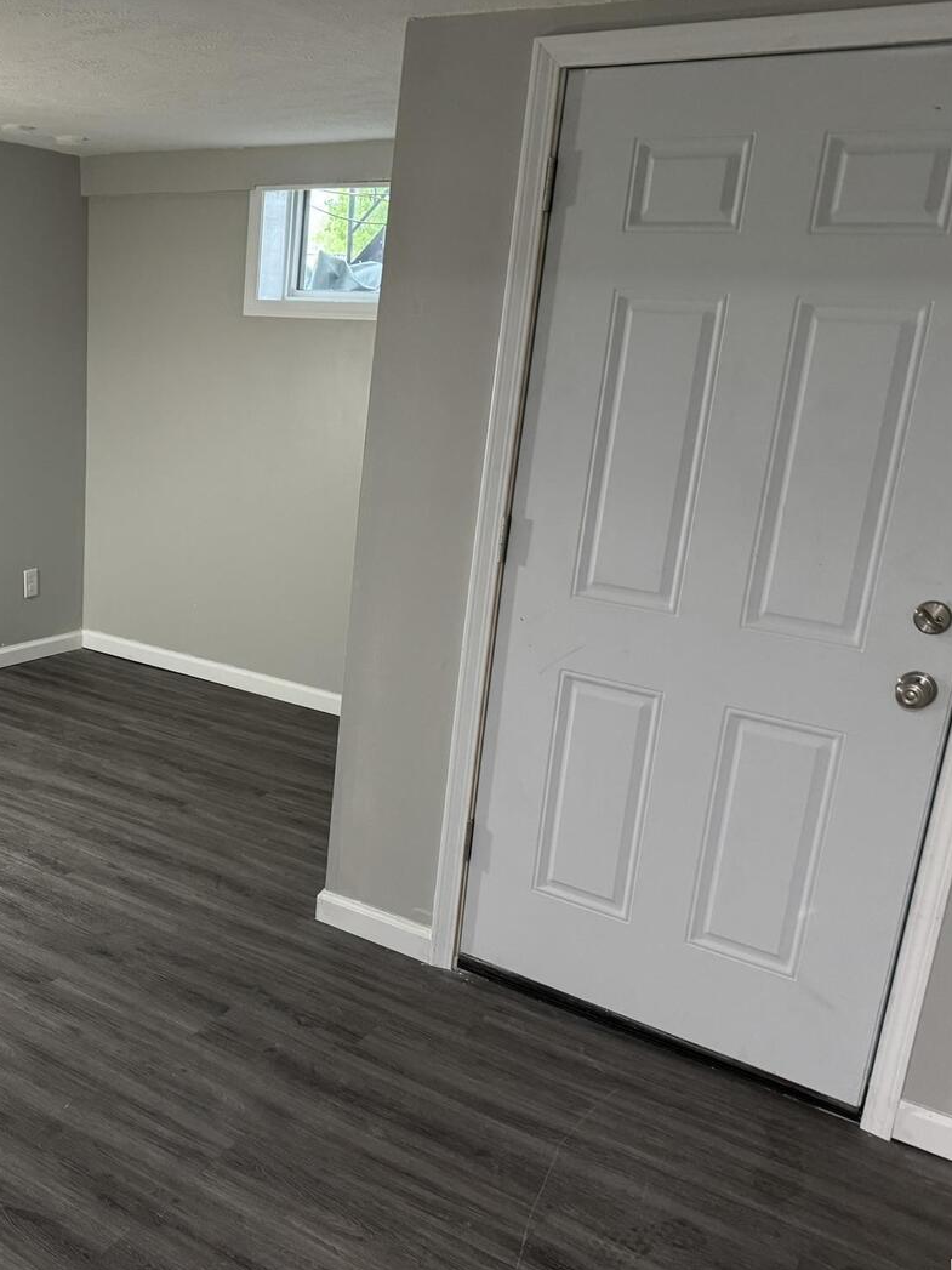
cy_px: 648
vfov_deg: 55.4
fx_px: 1210
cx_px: 207
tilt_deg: -15.6
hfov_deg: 41.3
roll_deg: -2.8
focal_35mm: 33
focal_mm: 6.76
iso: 400
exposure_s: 1/60
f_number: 1.78
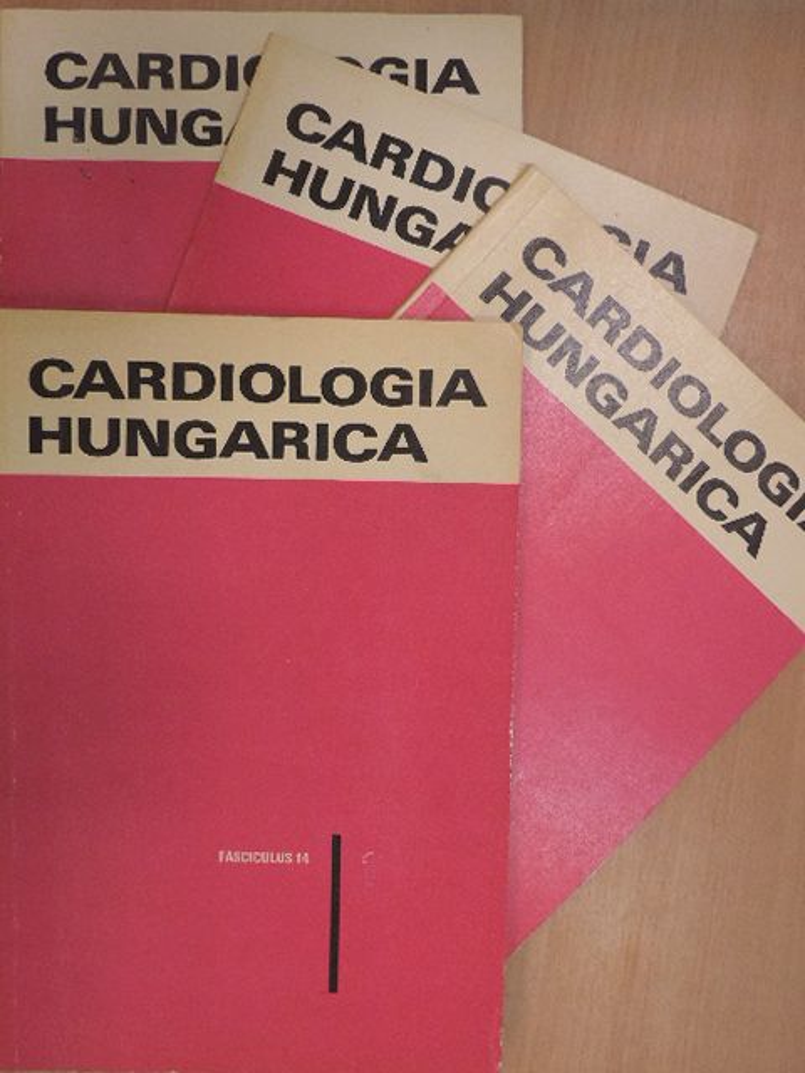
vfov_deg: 55.4
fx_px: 1023
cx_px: 402
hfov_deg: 42.9
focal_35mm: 33
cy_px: 536
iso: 640
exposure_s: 1/125
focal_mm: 5.8
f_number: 3.2
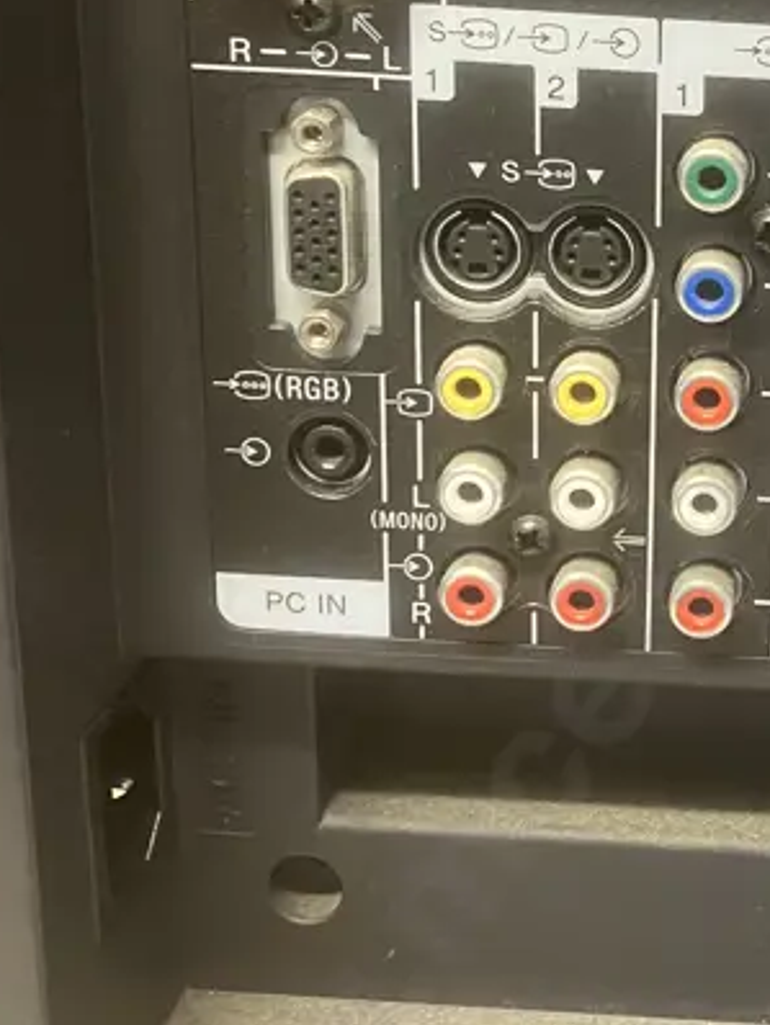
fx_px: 2133
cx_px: 909
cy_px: 283
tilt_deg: -24.1
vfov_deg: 26.7
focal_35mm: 72
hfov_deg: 19.4
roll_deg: -3.6
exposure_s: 1/33
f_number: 1.8
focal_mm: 3.99
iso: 250
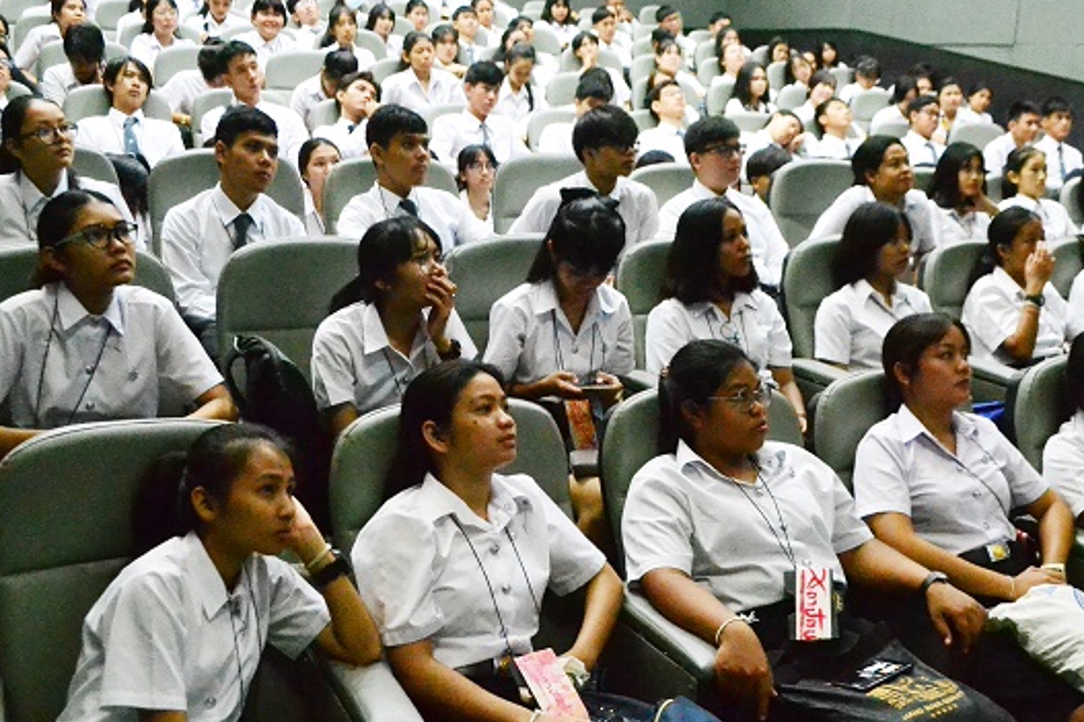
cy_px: 390
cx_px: 642
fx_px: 1234
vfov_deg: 32.6
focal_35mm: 41
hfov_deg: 47.2
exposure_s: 1/60
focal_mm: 18
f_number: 4
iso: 6400
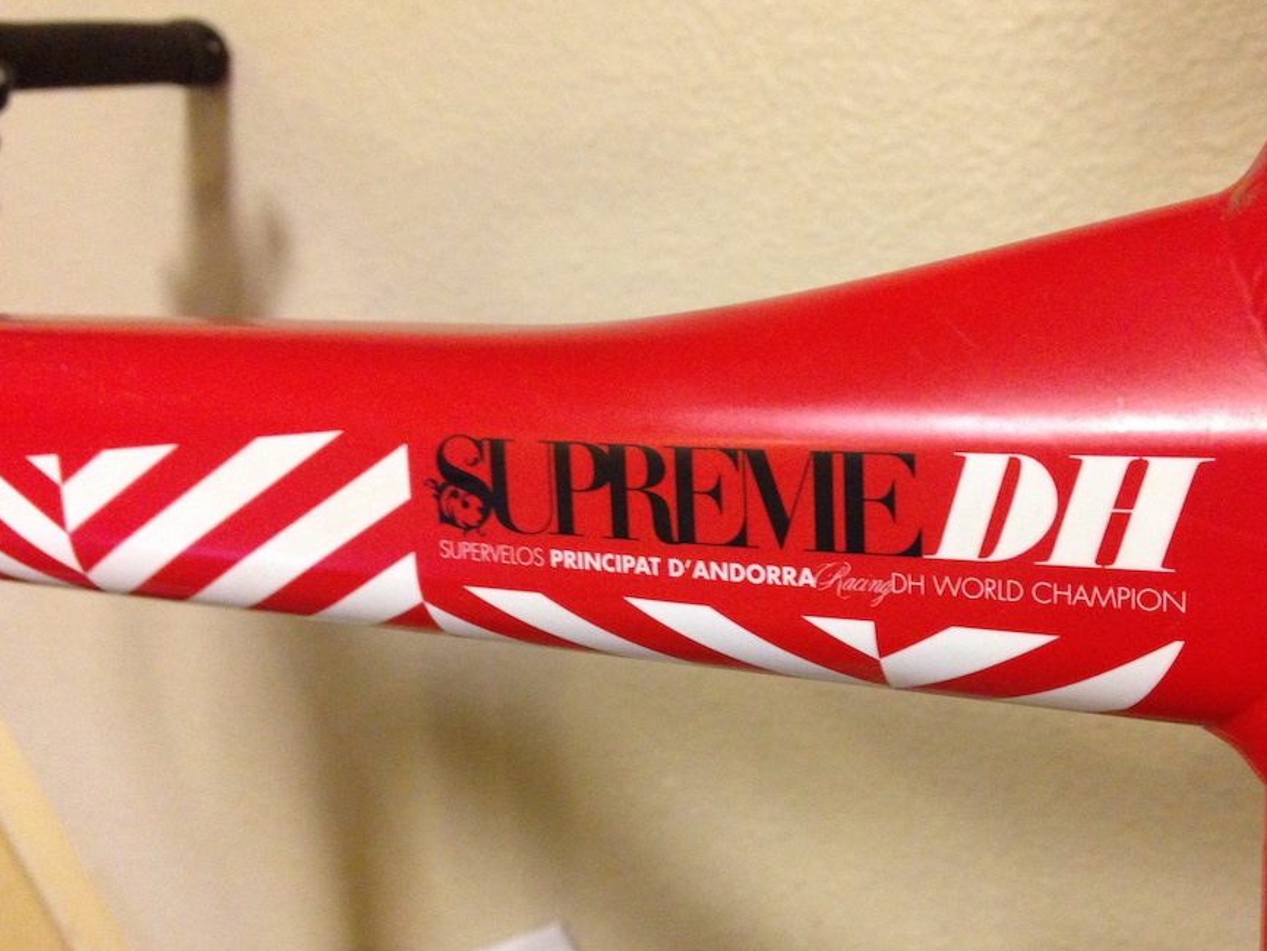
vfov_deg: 36.8
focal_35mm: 39
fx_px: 1428
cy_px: 518
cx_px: 726
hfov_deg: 47.7
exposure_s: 1/15
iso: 400
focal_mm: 4.12
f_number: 2.4
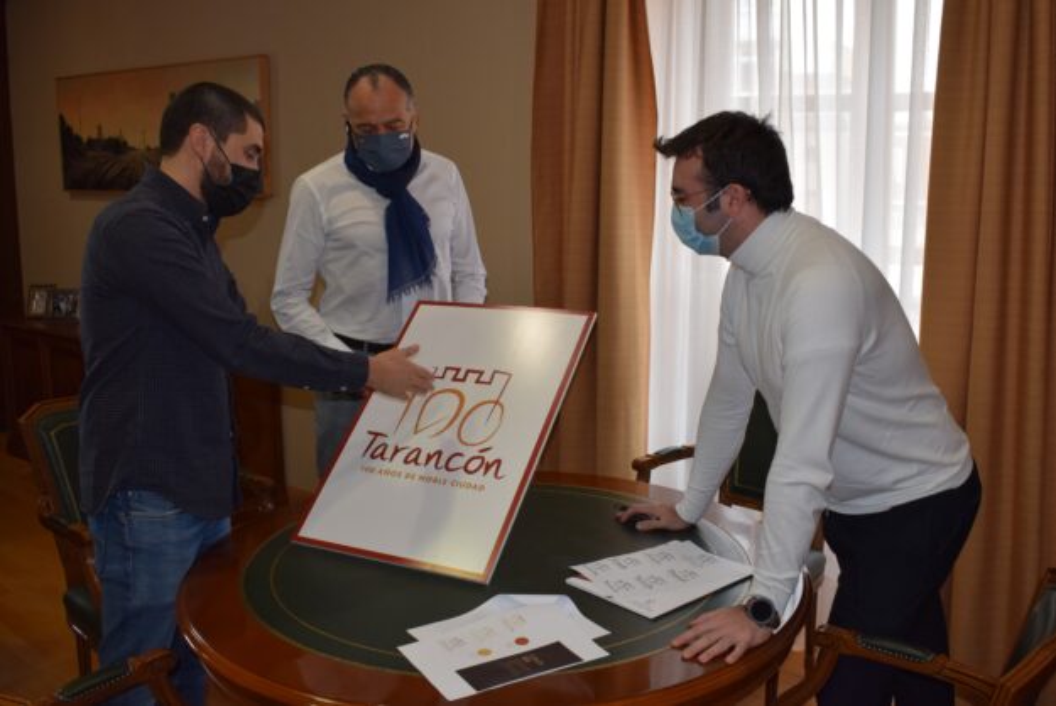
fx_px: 881
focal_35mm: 30
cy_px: 353
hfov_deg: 61.9
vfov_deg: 43.7
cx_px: 528
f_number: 5.6
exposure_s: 1/125
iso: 800
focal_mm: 20
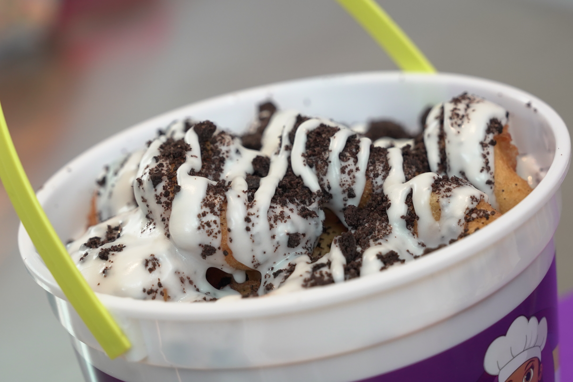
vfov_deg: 13.0
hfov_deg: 19.5
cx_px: 286
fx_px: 1671
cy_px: 191
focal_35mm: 105
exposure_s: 1/125
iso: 1250
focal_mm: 70
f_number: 5
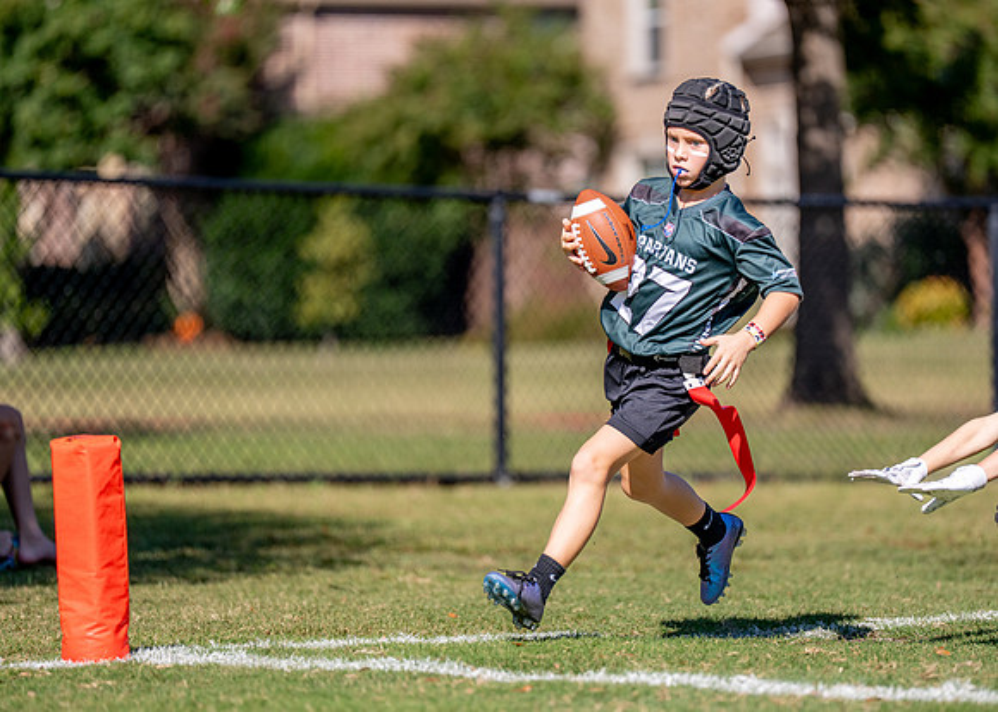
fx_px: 6692
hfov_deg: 8.5
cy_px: 360
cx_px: 598
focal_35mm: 236
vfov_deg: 6.1
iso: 250
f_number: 2.8
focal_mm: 200
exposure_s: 1/5000
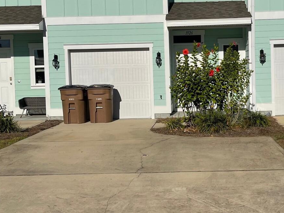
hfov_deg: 37.7
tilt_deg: -3.3
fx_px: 410
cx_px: 192
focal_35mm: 50
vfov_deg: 28.6
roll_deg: +0.8
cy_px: 51
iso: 40
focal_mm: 5.1
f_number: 1.6
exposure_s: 1/13514
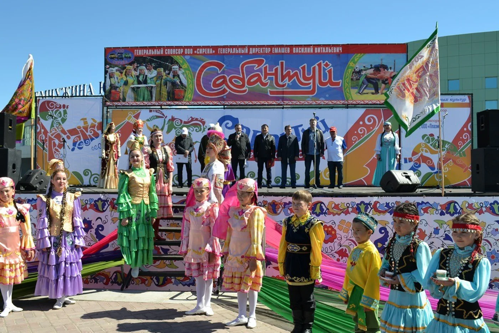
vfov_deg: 43.6
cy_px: 166
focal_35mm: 30
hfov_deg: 61.9
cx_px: 250
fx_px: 416
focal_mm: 20
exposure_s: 1/200
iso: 100
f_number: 7.1
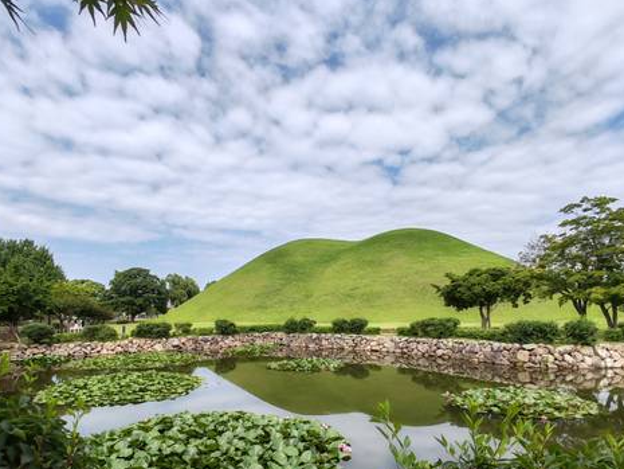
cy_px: 294
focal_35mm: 22
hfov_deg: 76.4
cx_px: 309
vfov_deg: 60.3
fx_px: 397
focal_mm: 1.96
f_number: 2.2
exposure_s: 1/1100
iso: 50
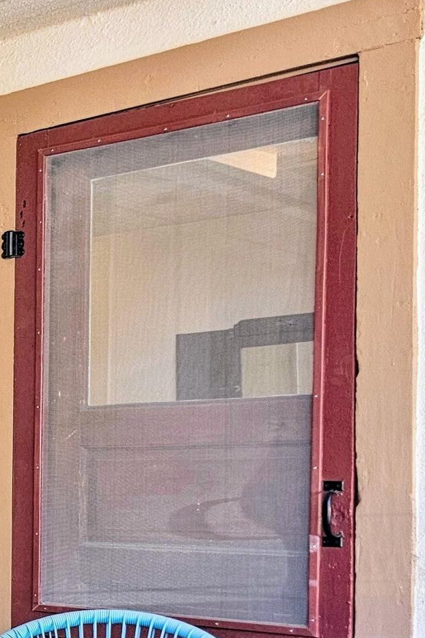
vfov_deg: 26.6
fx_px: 1328
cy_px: 488
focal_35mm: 75
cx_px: -544
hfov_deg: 13.8
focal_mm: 6.3
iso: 100
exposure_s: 1/180
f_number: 1.7
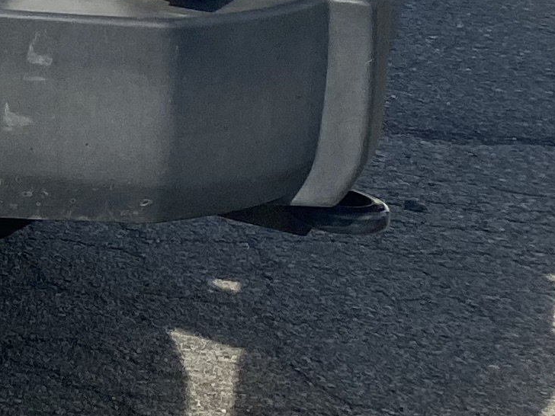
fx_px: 2309
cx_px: -880
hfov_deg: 11.0
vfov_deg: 9.9
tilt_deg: -6.3
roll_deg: -1.4
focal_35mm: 144
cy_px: -269
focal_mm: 4.25
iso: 32
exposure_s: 1/5495
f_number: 1.8
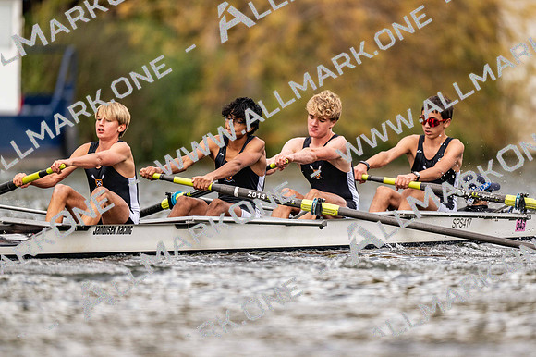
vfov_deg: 2.3
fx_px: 8930
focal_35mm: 600
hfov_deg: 3.4
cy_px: 178
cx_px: 268
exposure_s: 1/2500
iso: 900
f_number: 4
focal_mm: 600
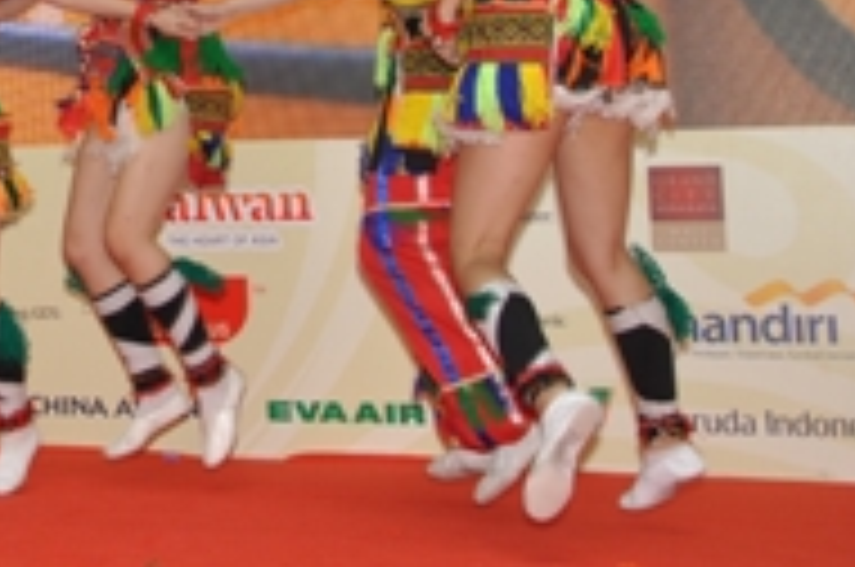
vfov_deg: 14.5
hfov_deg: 21.2
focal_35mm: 92
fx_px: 2181
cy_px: -54
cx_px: -63
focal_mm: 26
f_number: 3.2
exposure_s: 1/100
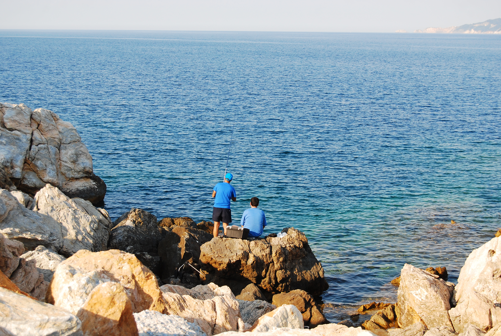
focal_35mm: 63
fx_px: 878
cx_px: 250
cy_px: 168
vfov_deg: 21.6
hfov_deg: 31.9
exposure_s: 1/250
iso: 200
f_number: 9
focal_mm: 42
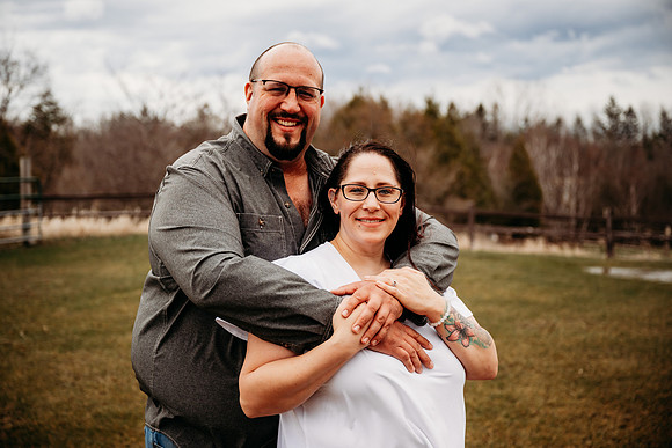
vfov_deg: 27.5
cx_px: 336
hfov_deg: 40.3
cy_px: 224
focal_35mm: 49
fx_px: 915
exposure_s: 1/400
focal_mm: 49
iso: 200
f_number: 3.2
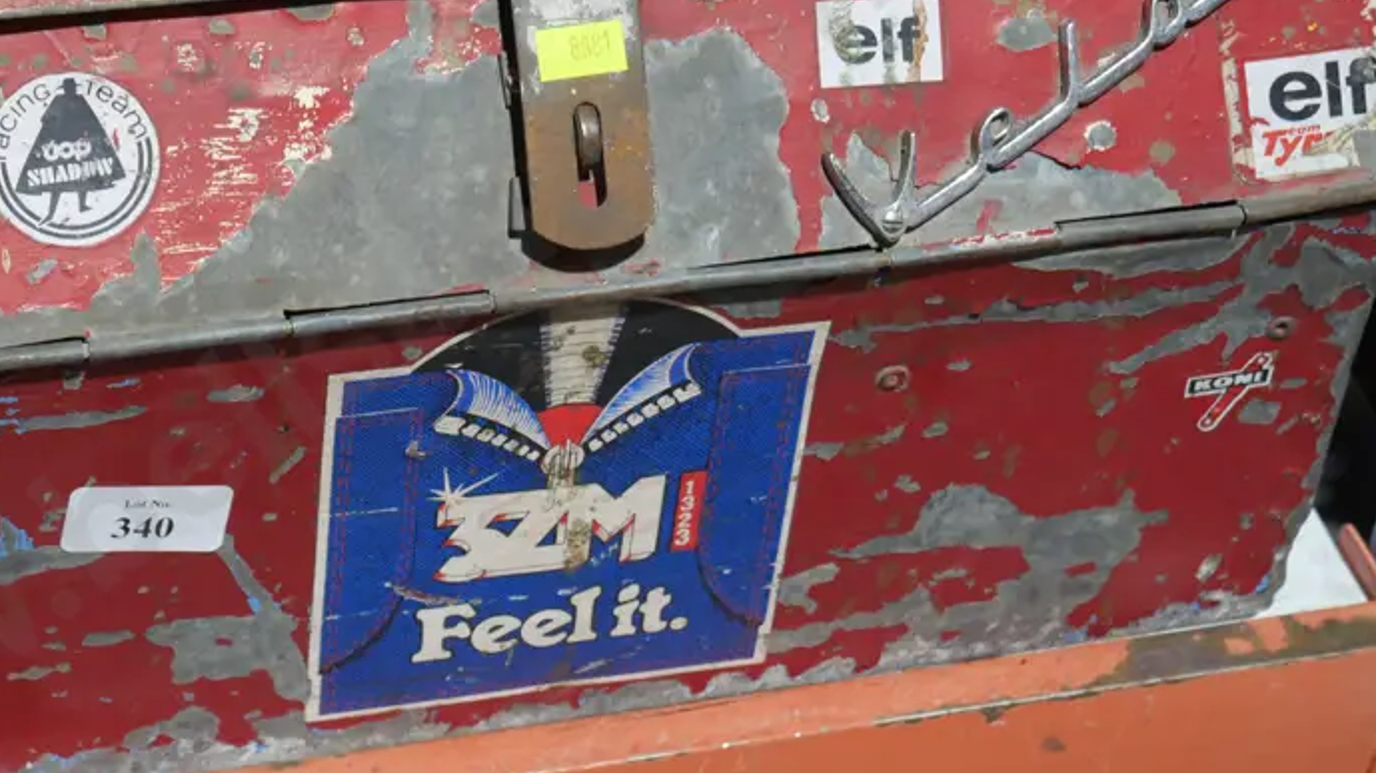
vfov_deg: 12.8
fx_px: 3428
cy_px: 227
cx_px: 513
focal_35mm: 94
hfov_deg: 22.6
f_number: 5.4
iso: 1000
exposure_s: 1/60
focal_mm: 29
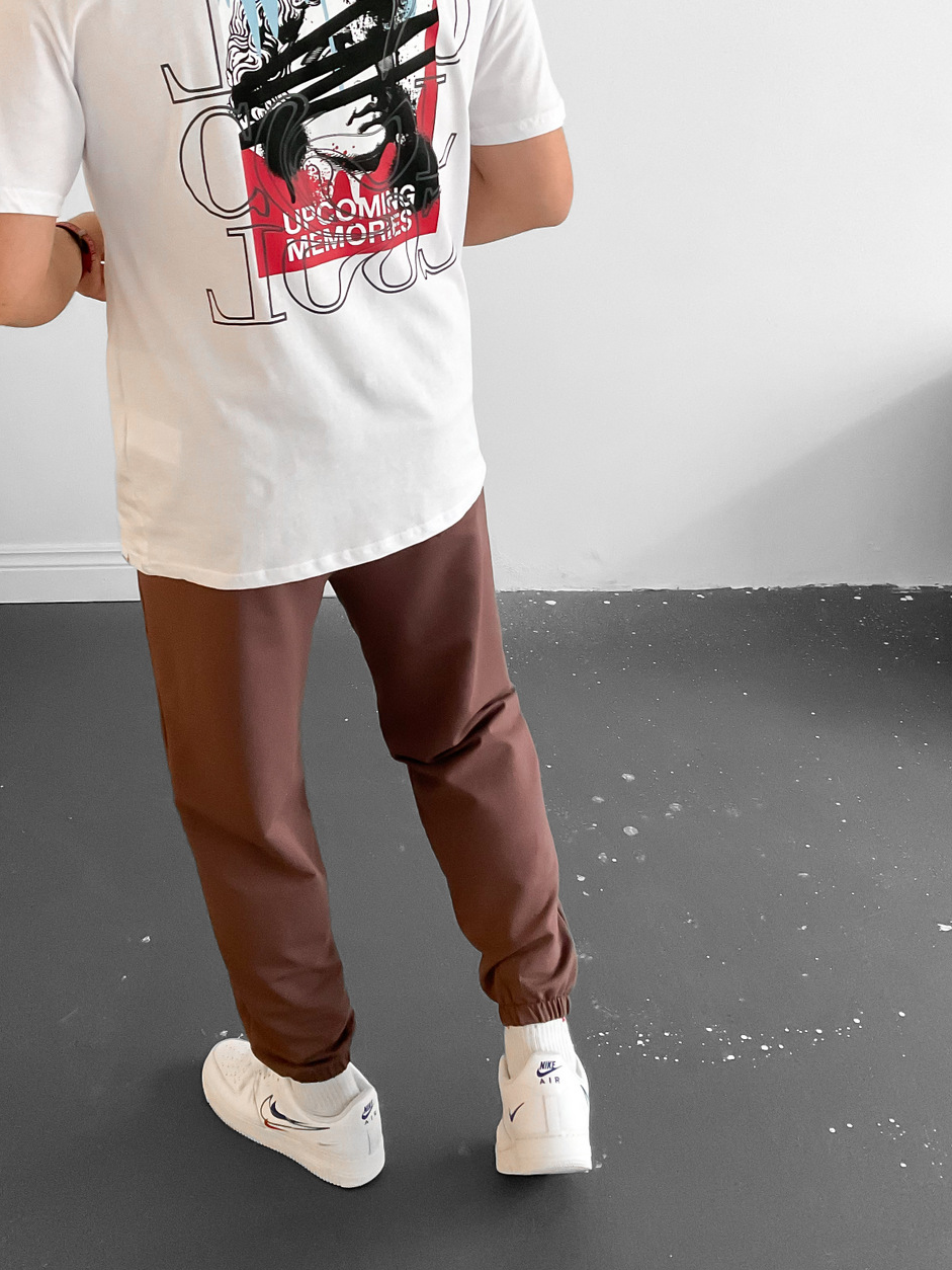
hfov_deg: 38.6
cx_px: 404
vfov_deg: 49.7
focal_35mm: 37
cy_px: 494
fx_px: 1356
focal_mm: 3
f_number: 1.8
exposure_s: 1/45
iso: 320
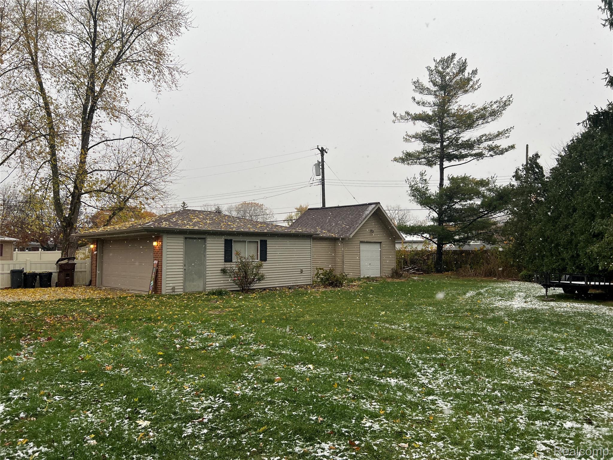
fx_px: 460
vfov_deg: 53.1
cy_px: 230
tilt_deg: +2.6
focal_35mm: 26
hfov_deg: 67.3
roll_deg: +0.5
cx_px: 306
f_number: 1.5
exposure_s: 1/337
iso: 50
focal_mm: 5.7
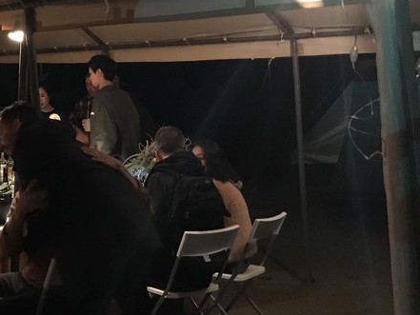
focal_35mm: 65
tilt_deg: +5.8
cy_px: 22
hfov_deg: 27.7
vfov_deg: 22.0
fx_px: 789
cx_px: -22
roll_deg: -0.2
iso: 100
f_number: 1.8
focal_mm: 3.99
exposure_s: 1/5
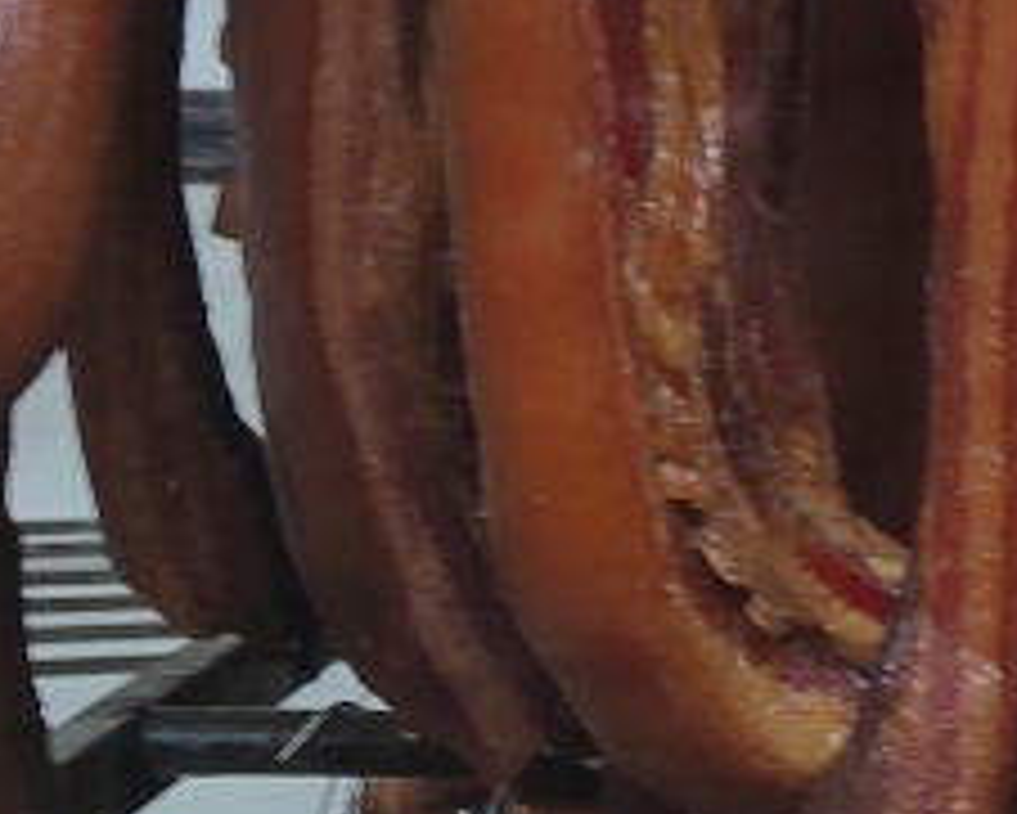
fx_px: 3011
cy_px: -148
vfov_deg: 14.9
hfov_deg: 16.6
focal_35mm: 100
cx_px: 1710
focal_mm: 5.52
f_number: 1.9
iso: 100
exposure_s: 1/10
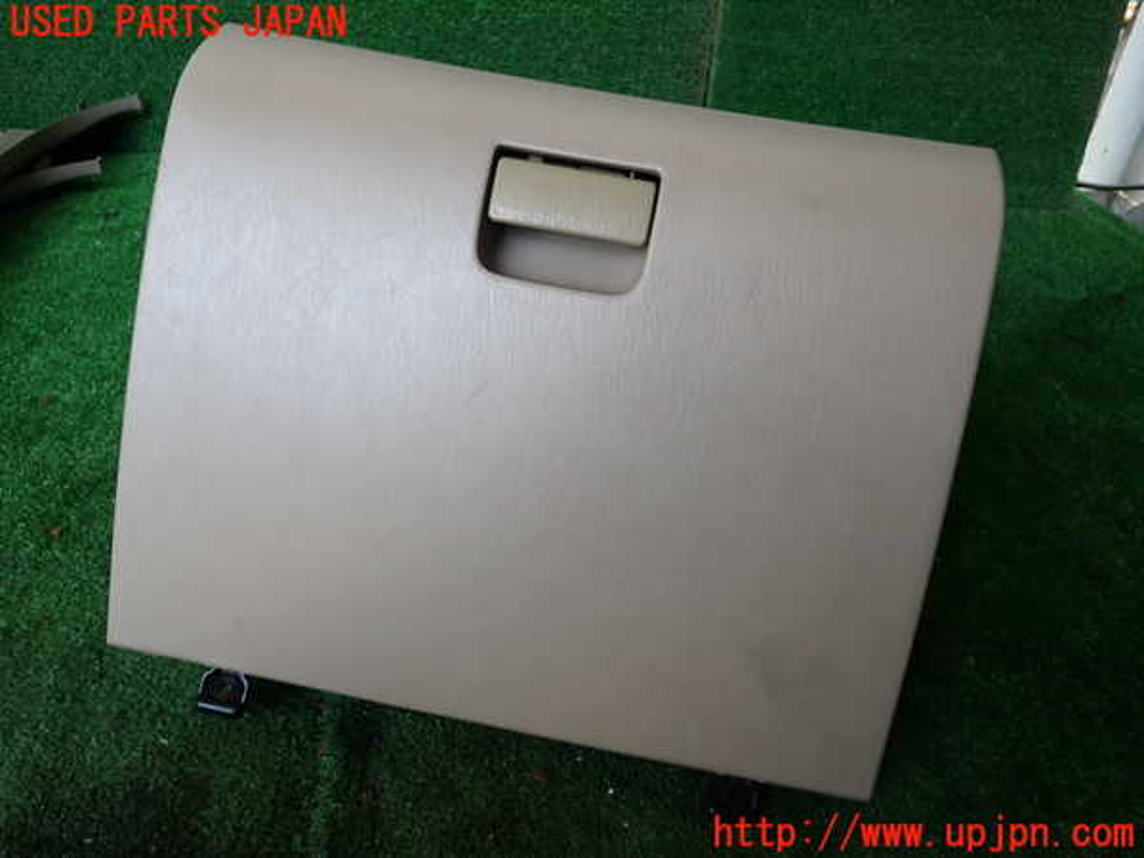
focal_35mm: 30
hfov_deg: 60.0
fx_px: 991
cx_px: 572
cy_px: 429
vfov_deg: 46.8
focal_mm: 5.4
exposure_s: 1/125
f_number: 2.3
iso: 200
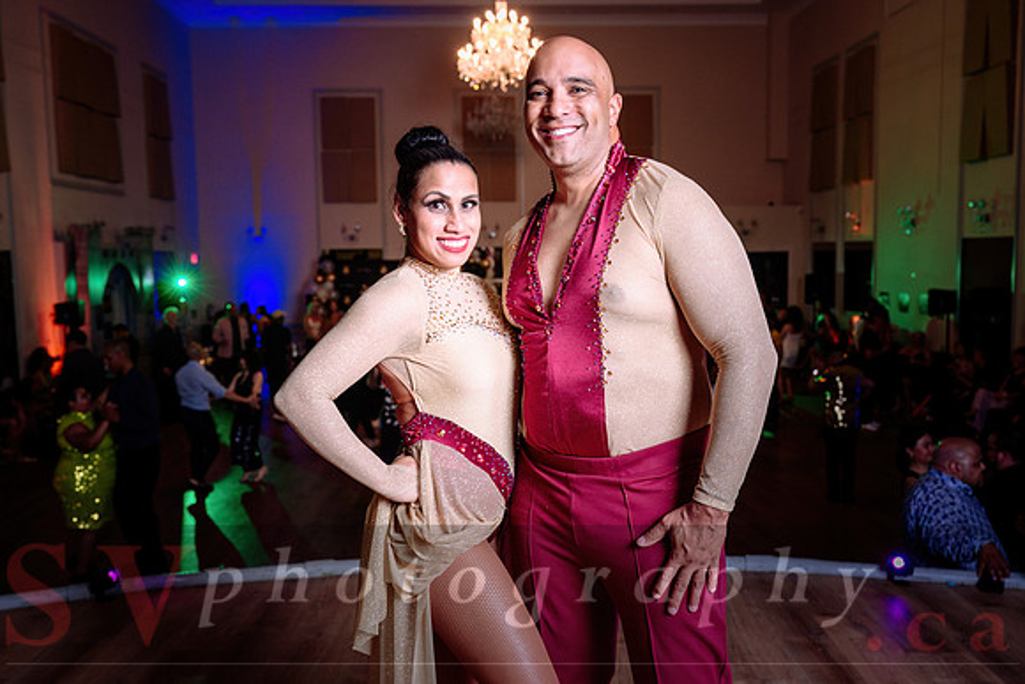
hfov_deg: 53.5
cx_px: 528
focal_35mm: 36
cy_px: 351
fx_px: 1016
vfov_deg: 37.2
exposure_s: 1/50
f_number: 4
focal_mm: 30
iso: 500
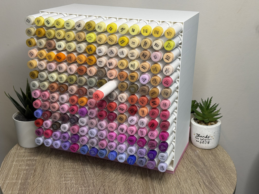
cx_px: 130
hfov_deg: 39.7
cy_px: 97
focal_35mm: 48
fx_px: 359
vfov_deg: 30.3
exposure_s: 1/67
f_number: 1.8
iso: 80
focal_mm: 6.8
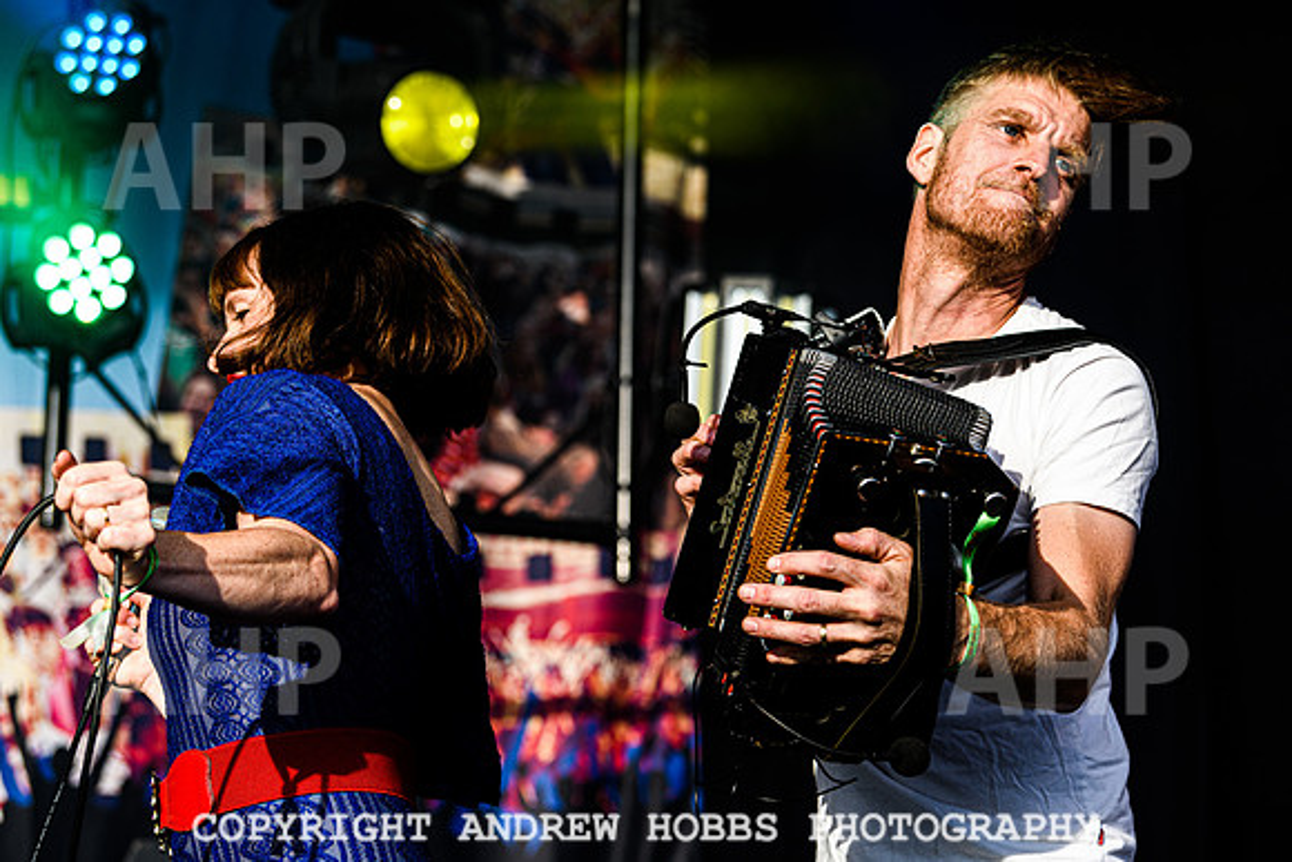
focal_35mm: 117
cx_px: 768
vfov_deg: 11.7
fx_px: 4209
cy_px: 349
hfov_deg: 17.4
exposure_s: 1/1250
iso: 400
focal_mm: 95
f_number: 4
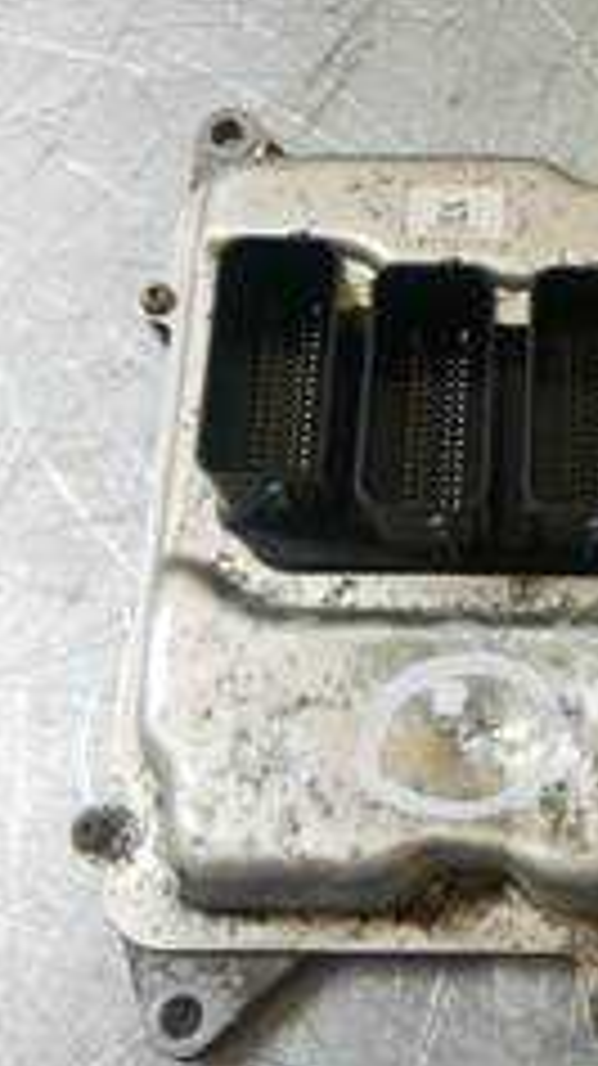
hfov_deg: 21.5
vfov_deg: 39.1
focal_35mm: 53
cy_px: 445
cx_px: 643
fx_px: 1497
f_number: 3.5
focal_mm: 12
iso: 1000
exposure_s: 1/60
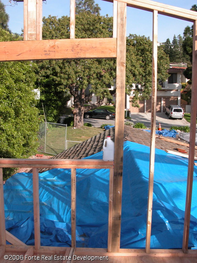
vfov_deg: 52.6
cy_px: 132
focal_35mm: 35
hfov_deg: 40.7
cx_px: 98
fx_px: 266
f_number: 5.6
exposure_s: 1/268
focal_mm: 8.9
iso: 100
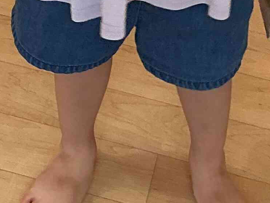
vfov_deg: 9.0
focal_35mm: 157
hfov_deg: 12.4
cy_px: -165
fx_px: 1225
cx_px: 7
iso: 64
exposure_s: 1/60
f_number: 1.8
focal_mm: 3
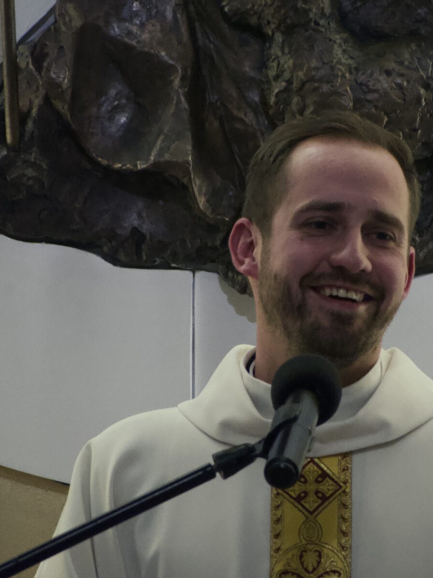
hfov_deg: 1.8
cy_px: 277
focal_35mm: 836
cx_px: 313
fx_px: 13943
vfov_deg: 2.4
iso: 3200
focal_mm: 270
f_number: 6.3
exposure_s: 1/125
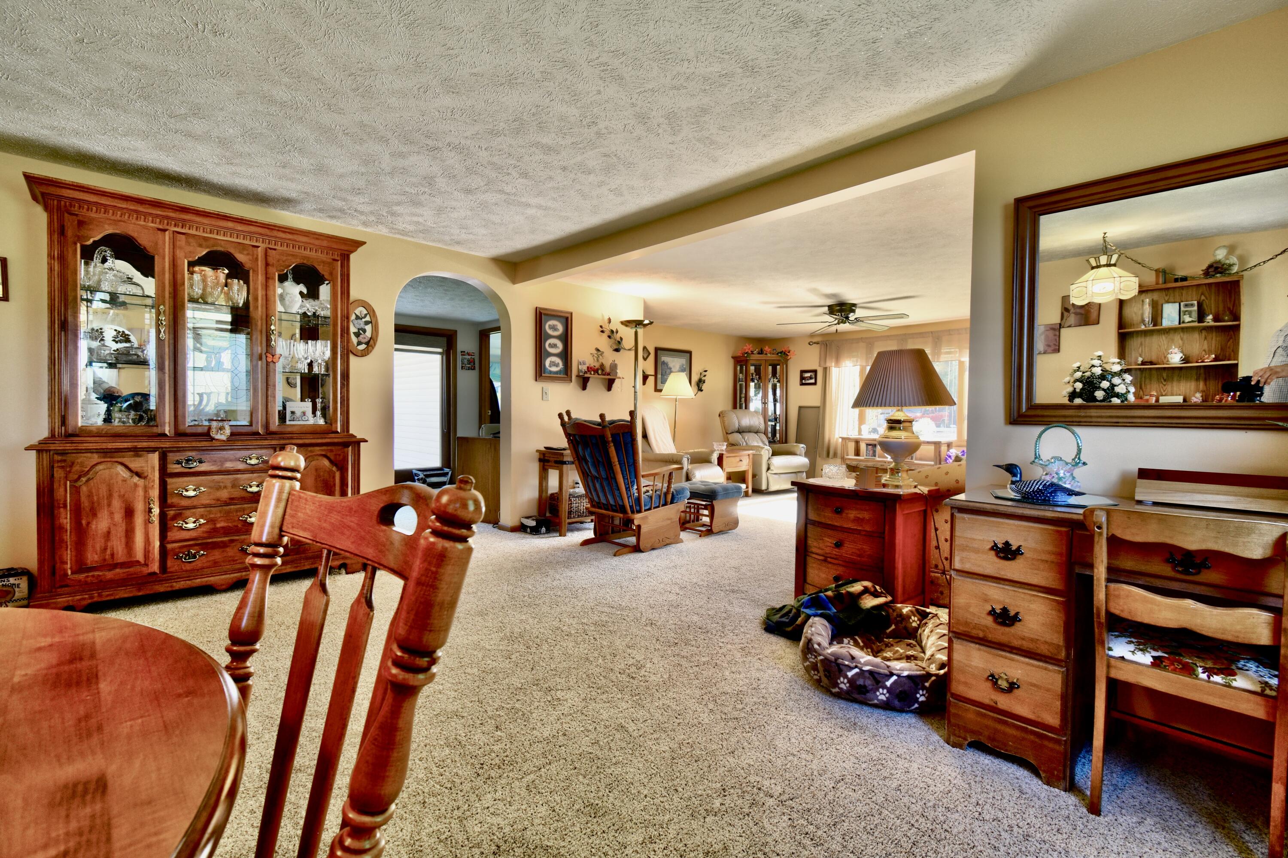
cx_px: 644
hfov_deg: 100.4
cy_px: 429
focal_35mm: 15
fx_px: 537
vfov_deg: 77.3
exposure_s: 1/25
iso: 200
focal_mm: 10
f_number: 7.1
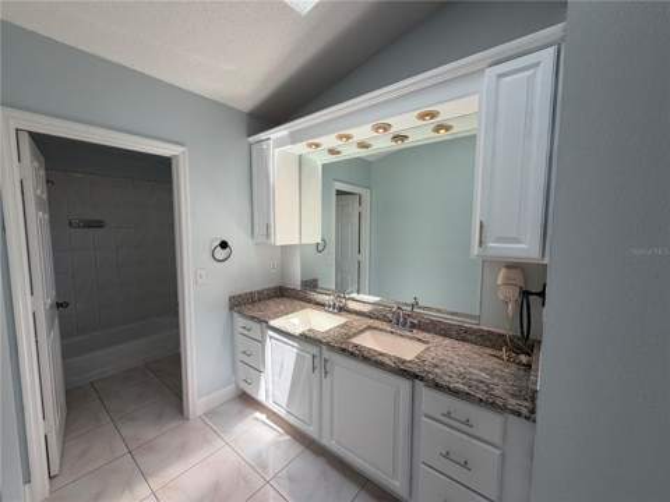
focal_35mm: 14
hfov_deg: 102.1
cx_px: 335
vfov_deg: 85.7
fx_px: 271
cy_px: 251
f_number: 2.2
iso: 64
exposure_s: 1/120
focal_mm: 2.22
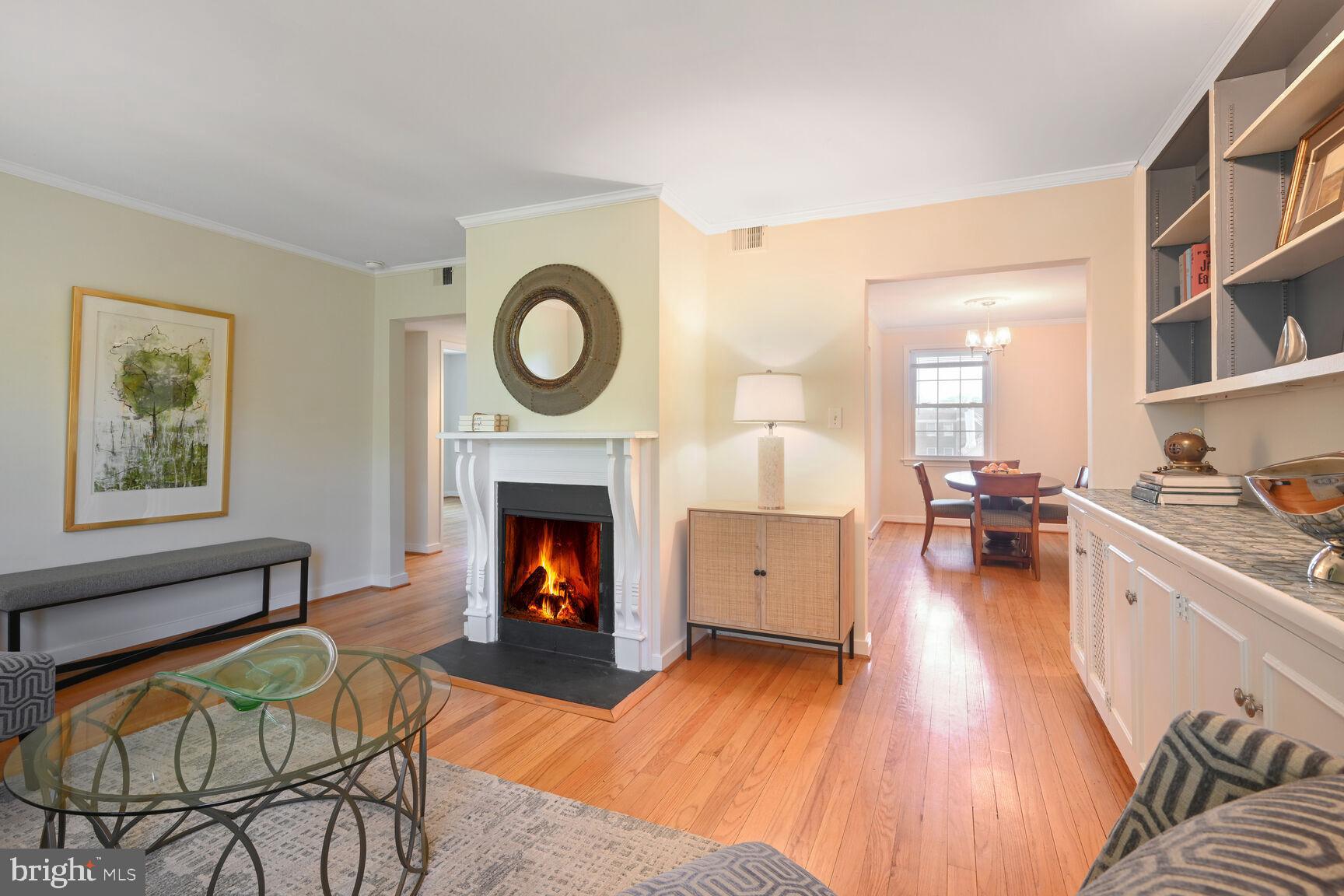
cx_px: 672
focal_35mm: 16
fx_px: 597
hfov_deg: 96.7
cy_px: 448
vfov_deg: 73.7
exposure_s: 1/2.5
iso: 200
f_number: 9
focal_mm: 16
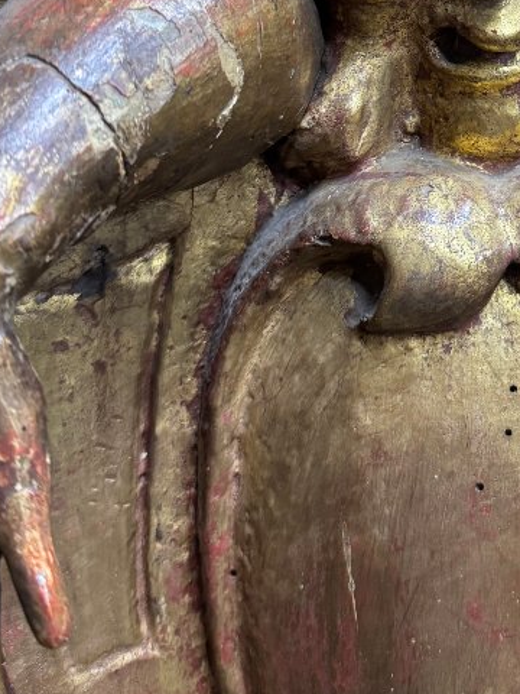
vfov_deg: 30.5
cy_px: 48
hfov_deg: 23.8
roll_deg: +0.0
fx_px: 1202
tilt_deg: -10.1
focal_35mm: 60
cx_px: 455
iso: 400
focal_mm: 6.76
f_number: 1.78
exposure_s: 1/50
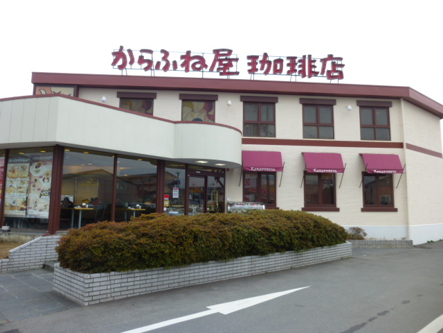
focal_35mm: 25
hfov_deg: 69.4
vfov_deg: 54.9
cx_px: 222
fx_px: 320
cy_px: 166
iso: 100
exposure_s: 1/160
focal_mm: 4.5
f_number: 3.1
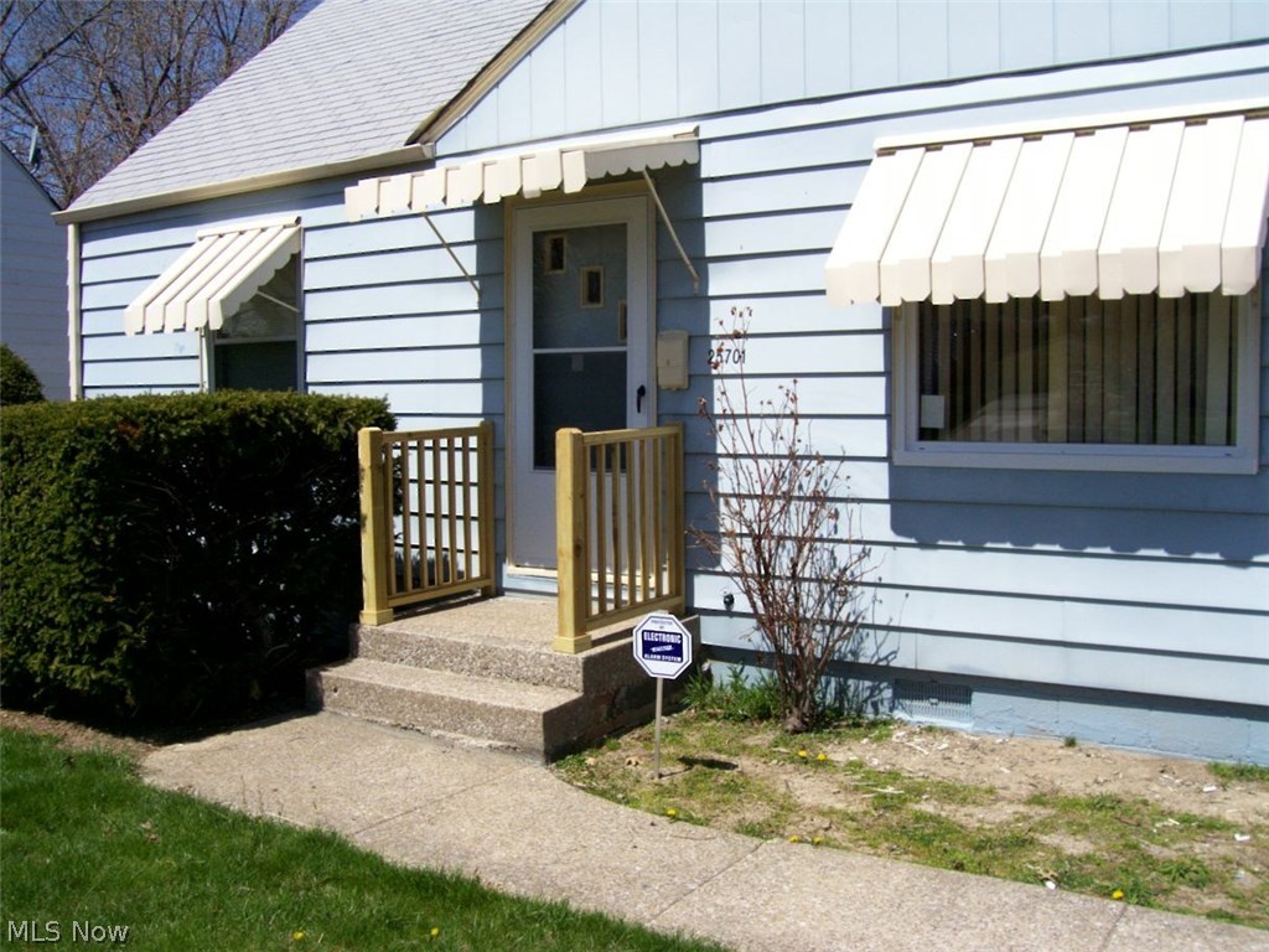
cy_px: 476
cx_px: 634
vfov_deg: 41.8
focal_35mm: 34
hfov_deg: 54.0
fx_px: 1246
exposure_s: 1/670
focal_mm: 5.6
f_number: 5.1
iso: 80
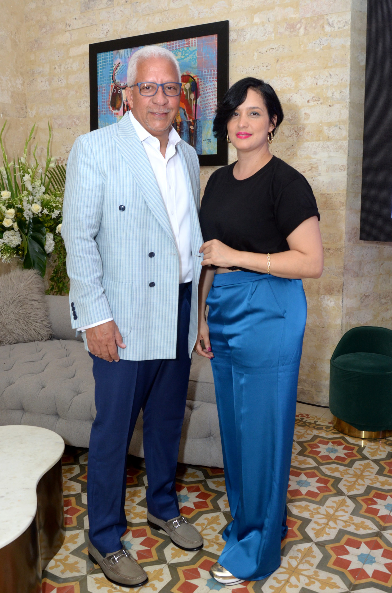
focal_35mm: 32
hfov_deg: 41.5
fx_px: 517
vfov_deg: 59.6
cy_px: 296
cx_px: 196
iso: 800
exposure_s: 1/125
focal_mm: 21
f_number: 5.6
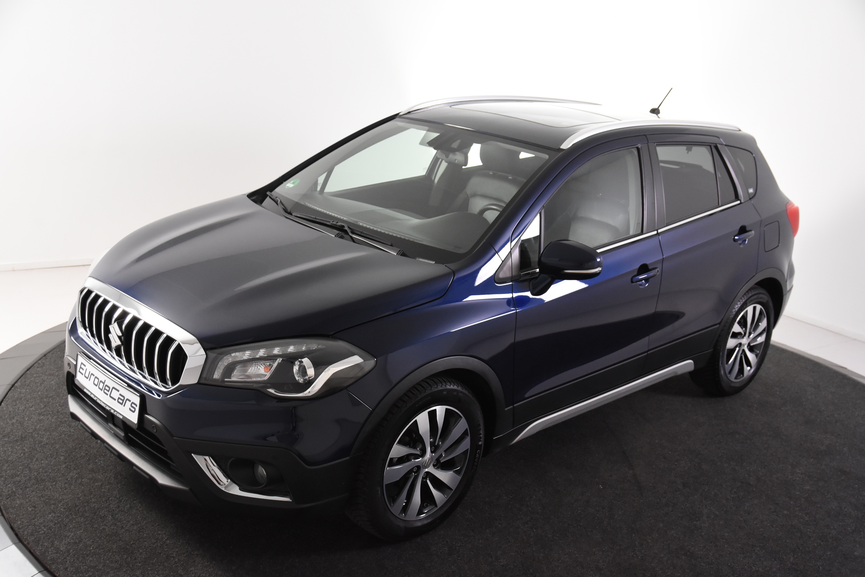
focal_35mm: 39
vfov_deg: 34.2
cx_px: 432
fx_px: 937
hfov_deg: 49.6
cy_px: 288
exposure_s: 1/80
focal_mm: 26
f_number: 4.5
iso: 1600
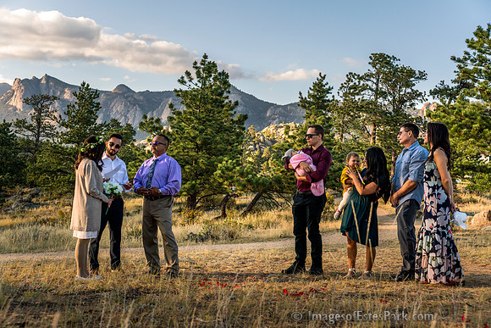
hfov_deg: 48.4
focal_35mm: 40
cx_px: 246
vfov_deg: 33.4
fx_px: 546
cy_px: 164
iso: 160
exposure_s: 1/640
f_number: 4.5
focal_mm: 40
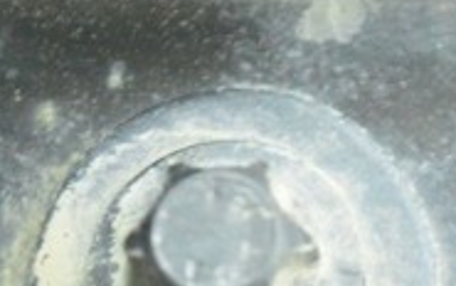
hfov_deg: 7.2
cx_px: 412
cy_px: 396
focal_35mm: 291
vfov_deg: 4.5
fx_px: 3617
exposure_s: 1/50
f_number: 5.6
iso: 6400
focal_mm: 55
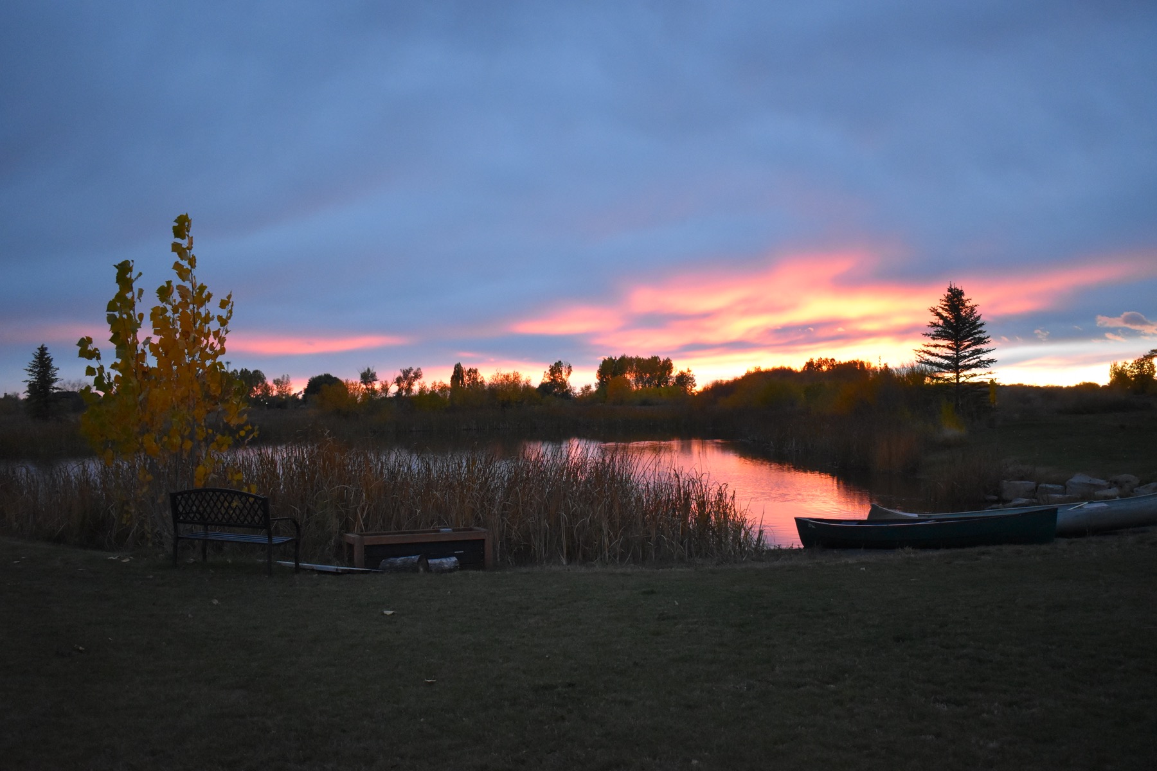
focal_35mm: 36
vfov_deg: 36.9
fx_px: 1157
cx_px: 578
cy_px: 386
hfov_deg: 53.1
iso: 2500
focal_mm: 24
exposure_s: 1/125
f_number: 4
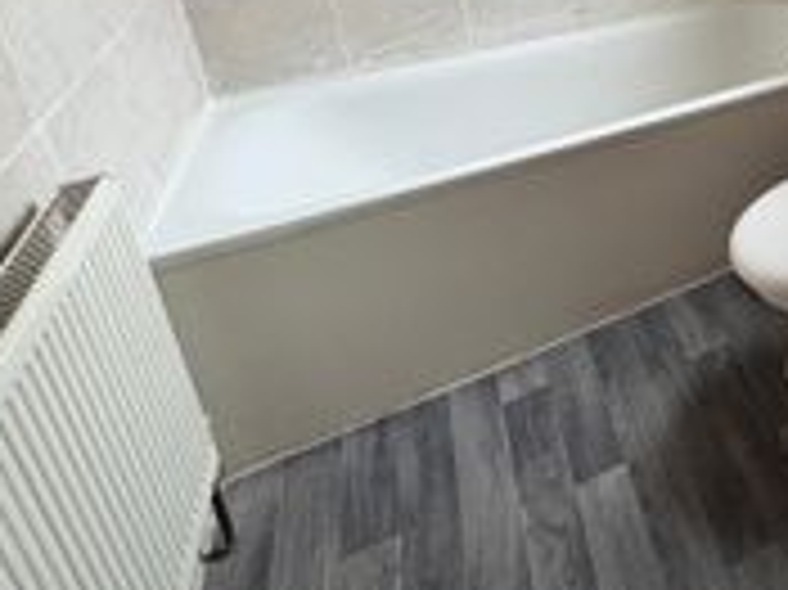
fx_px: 728
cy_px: -36
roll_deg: +0.9
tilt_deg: -18.1
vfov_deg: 37.9
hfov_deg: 44.5
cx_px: 851
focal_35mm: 32
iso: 640
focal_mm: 2.22
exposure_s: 1/60
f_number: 2.2
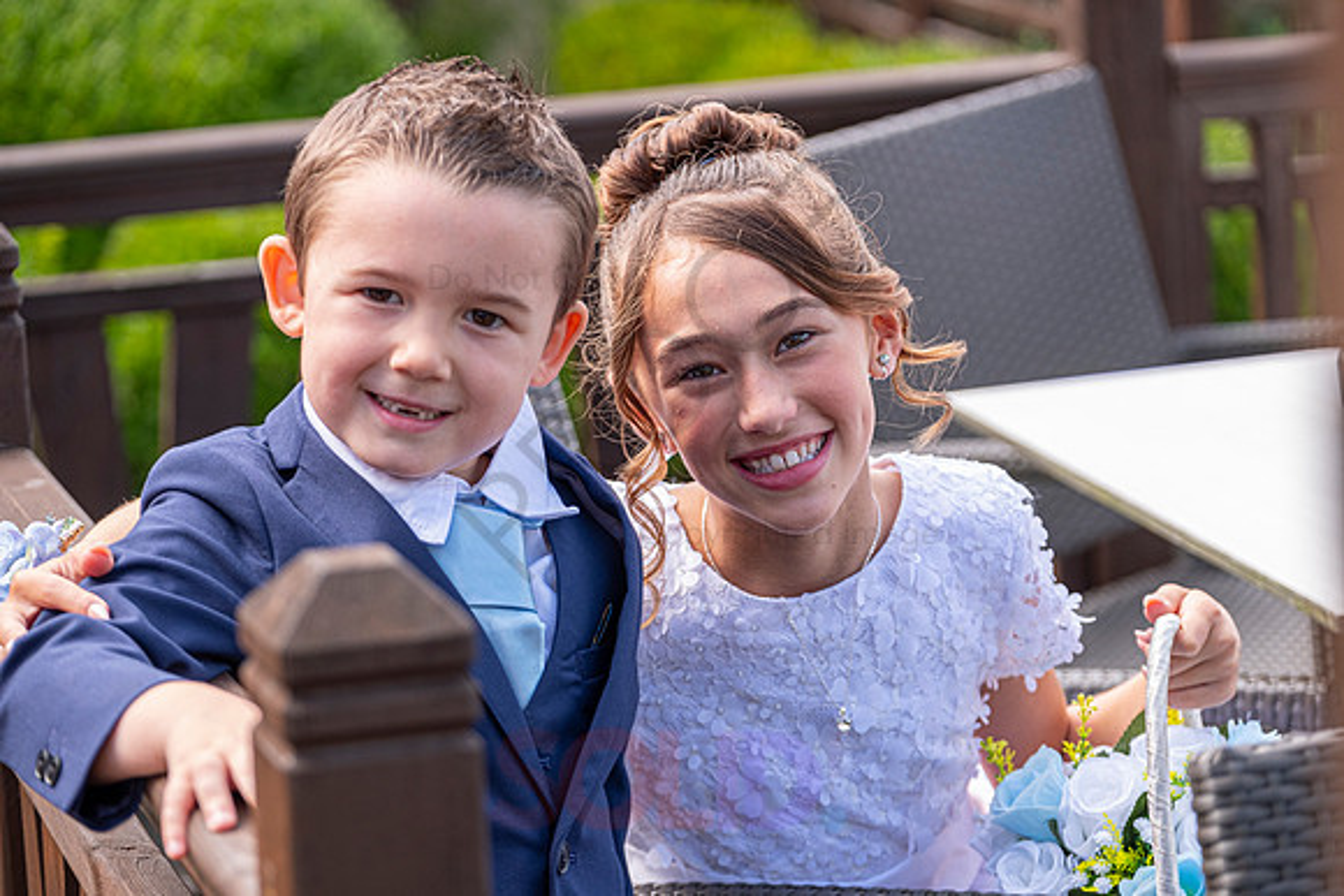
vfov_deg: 9.7
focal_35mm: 142
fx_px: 5302
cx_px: 672
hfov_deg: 14.4
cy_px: 448
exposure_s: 1/500
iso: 200
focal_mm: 94.5
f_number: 3.2
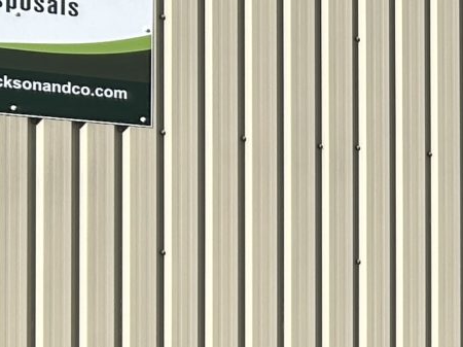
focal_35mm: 148
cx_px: 903
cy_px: 362
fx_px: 1978
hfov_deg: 12.0
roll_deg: -0.2
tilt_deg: +4.8
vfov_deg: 9.9
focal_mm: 5.7
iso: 50
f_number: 1.5
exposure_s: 1/5319
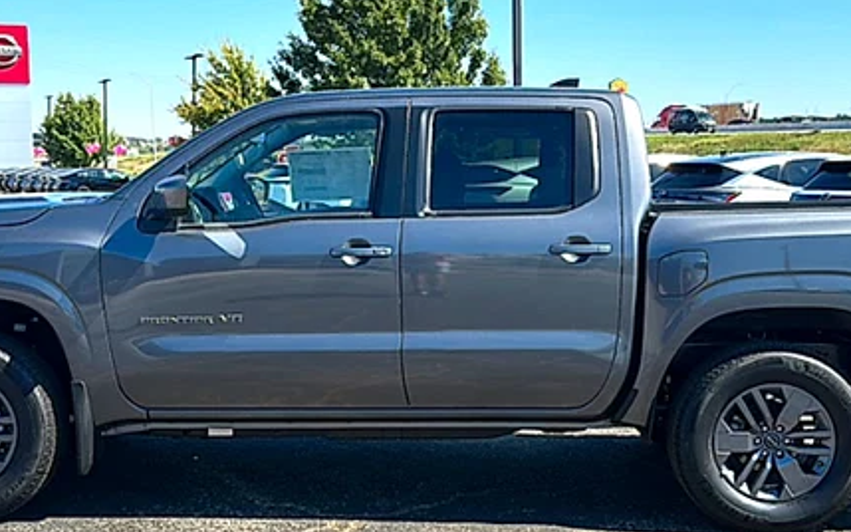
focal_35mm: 45
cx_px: 430
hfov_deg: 44.4
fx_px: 1044
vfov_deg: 28.6
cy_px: 297
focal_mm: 6.86
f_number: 1.78
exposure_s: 1/2674
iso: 80
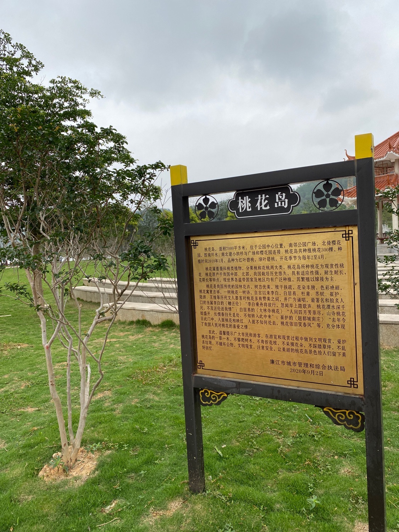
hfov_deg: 53.1
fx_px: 400
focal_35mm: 26
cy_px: 266
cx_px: 200
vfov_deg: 67.3
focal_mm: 4.25
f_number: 1.8
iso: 32
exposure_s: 1/2028
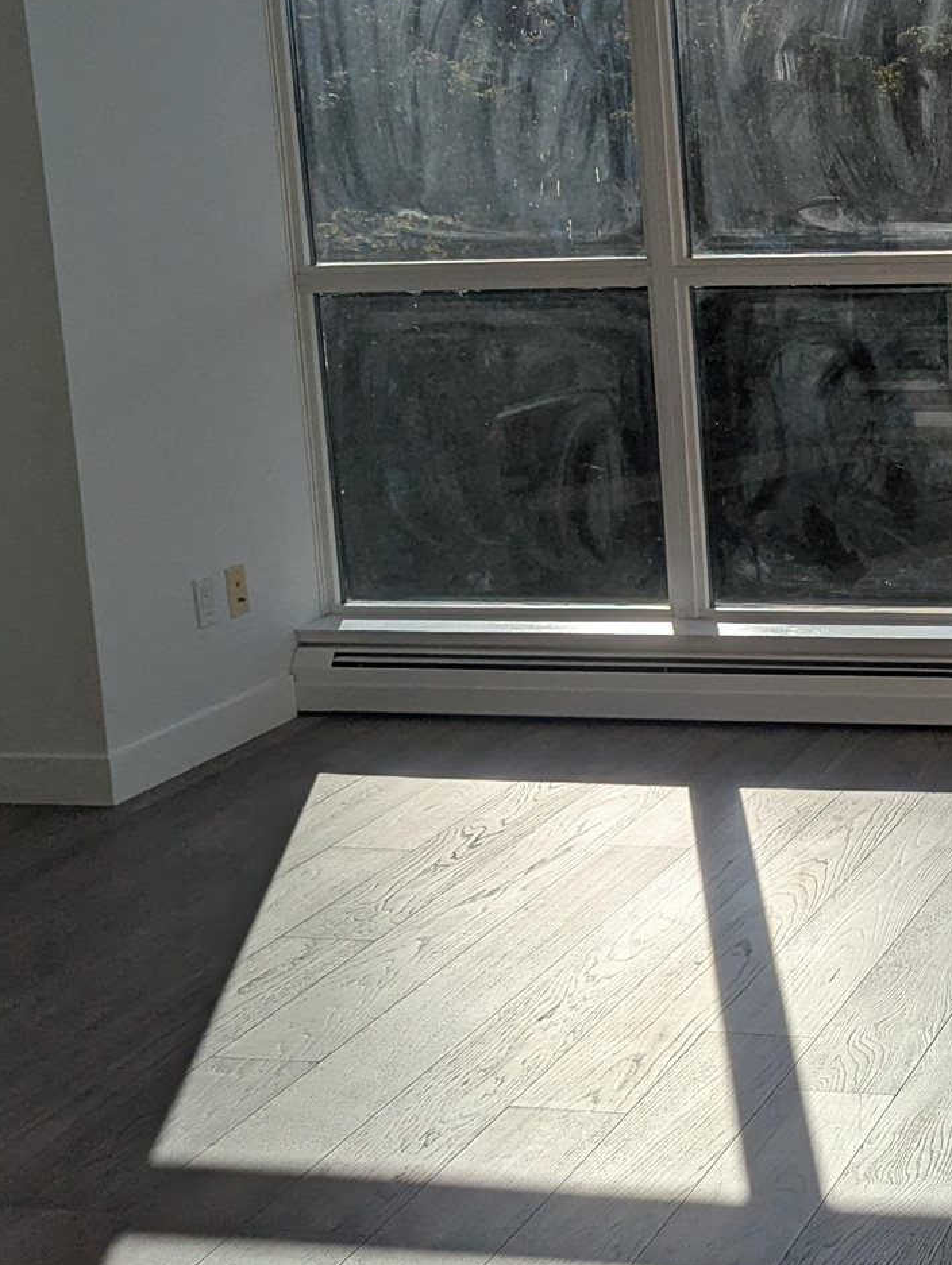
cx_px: 1072
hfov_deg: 23.2
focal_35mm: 59
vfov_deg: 32.6
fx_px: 2159
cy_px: 502
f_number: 1.85
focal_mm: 6.81
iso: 51
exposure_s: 1/9434
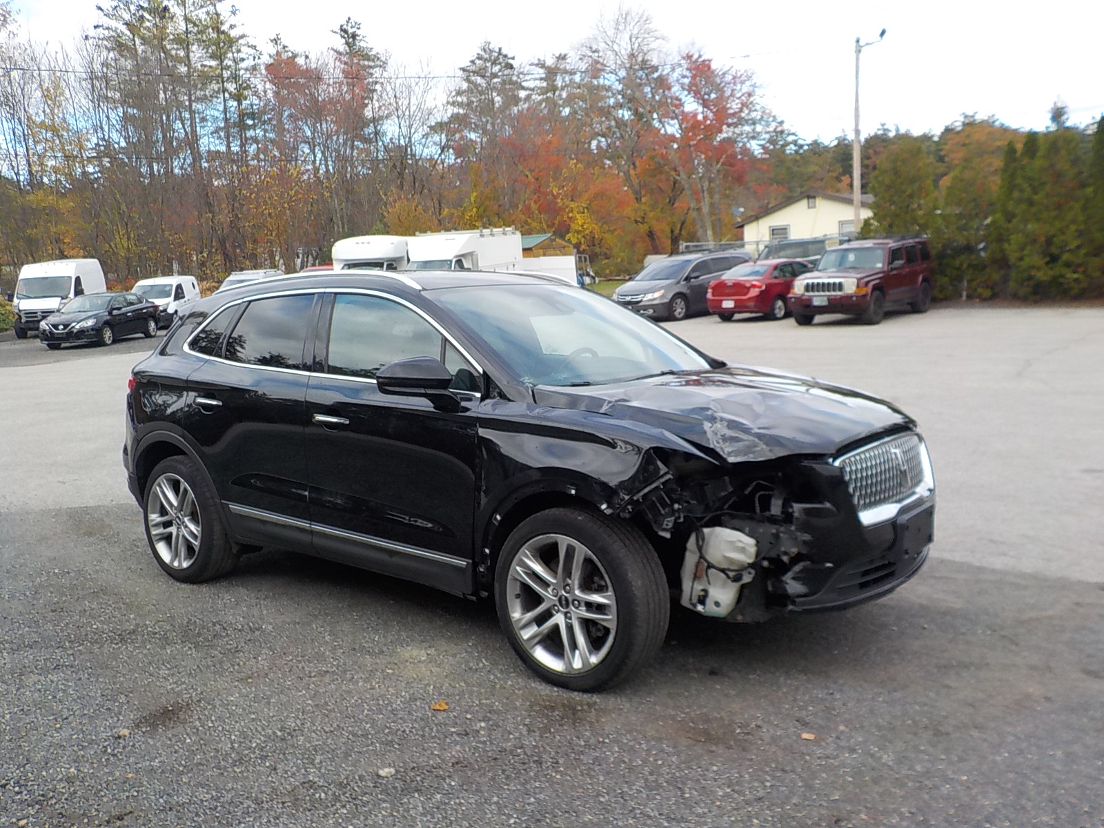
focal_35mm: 30
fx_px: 957
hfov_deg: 60.0
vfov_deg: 46.8
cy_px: 414
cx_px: 552
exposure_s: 1/320
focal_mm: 4.1
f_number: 3.3
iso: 125
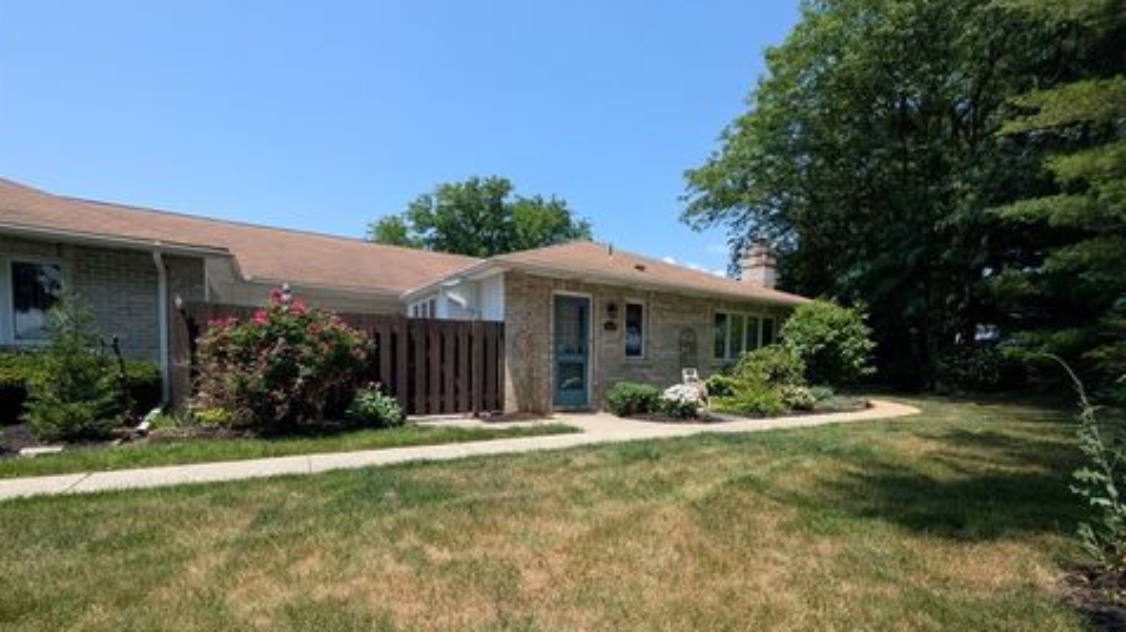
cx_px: 574
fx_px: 478
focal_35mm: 16
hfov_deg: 99.4
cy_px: 390
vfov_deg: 66.2
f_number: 2.2
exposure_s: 1/1070
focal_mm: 1.83
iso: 49
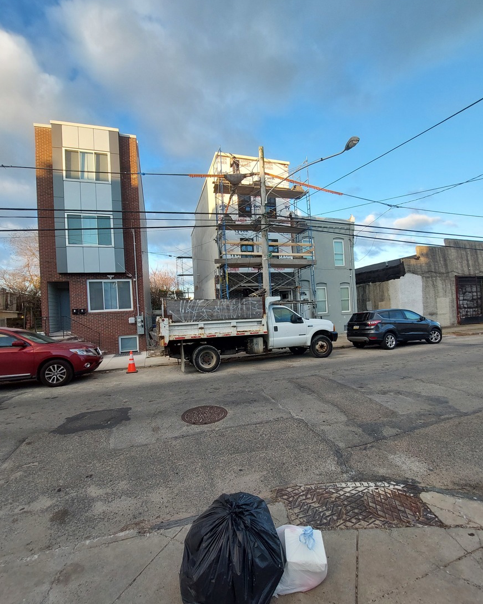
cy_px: 307
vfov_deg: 100.7
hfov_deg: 88.0
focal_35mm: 14
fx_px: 250
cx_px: 240
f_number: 2.2
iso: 50
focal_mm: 1.74
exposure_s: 1/195
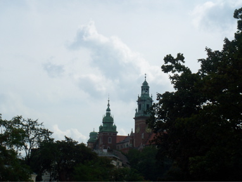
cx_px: 121
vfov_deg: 19.4
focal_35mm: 76
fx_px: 532
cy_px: 91
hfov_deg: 25.6
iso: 64
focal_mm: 12.4
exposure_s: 1/320
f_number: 8
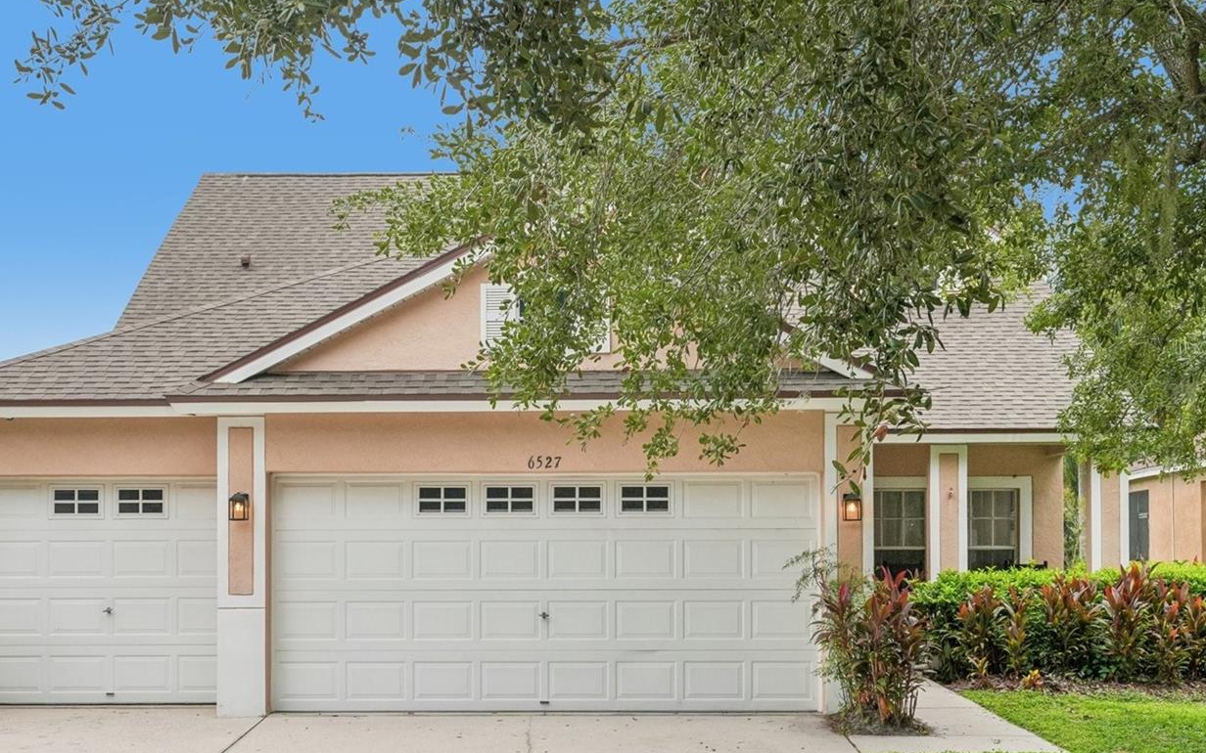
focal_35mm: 45
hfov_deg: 44.3
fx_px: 1479
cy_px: 494
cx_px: 548
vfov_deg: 28.4
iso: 400
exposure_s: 1/640
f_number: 8
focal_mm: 23
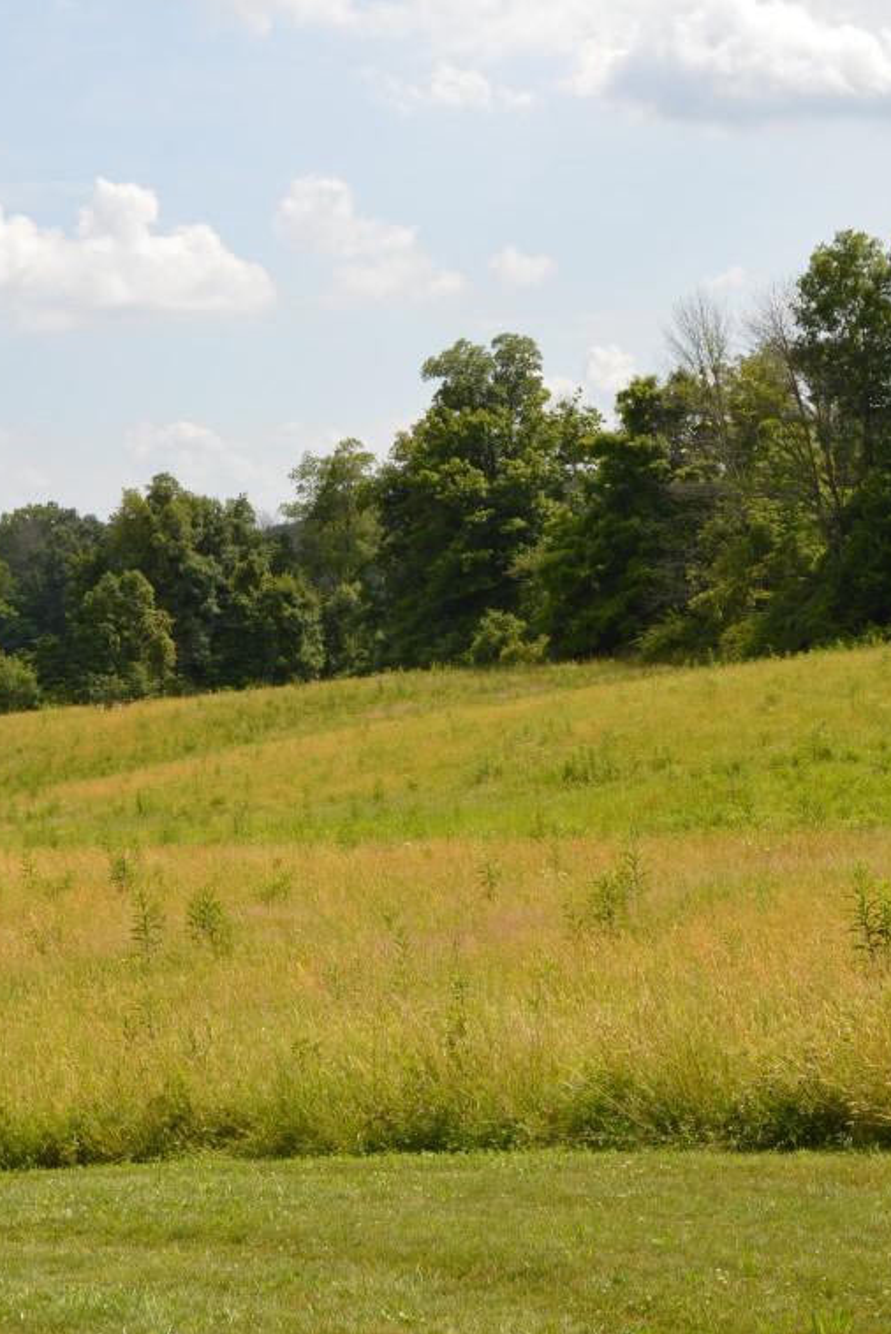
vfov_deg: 28.5
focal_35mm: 71
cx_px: 378
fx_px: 2624
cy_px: 662
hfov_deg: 19.3
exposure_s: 1/200
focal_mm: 31
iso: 100
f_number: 10
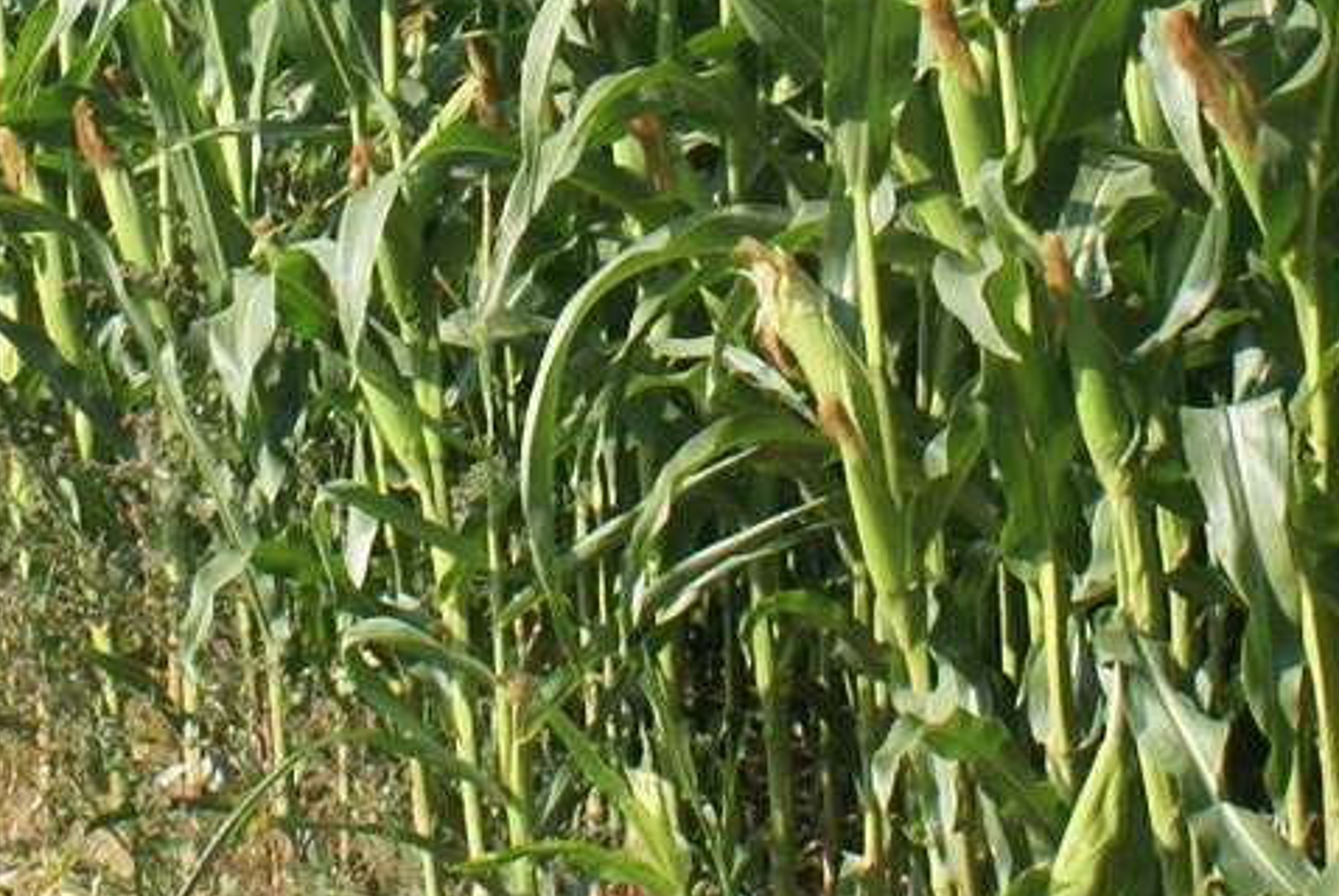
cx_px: 403
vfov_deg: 6.6
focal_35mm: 208
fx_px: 7746
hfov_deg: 9.9
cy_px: -333
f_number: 9
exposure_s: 1/125
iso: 100
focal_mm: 26
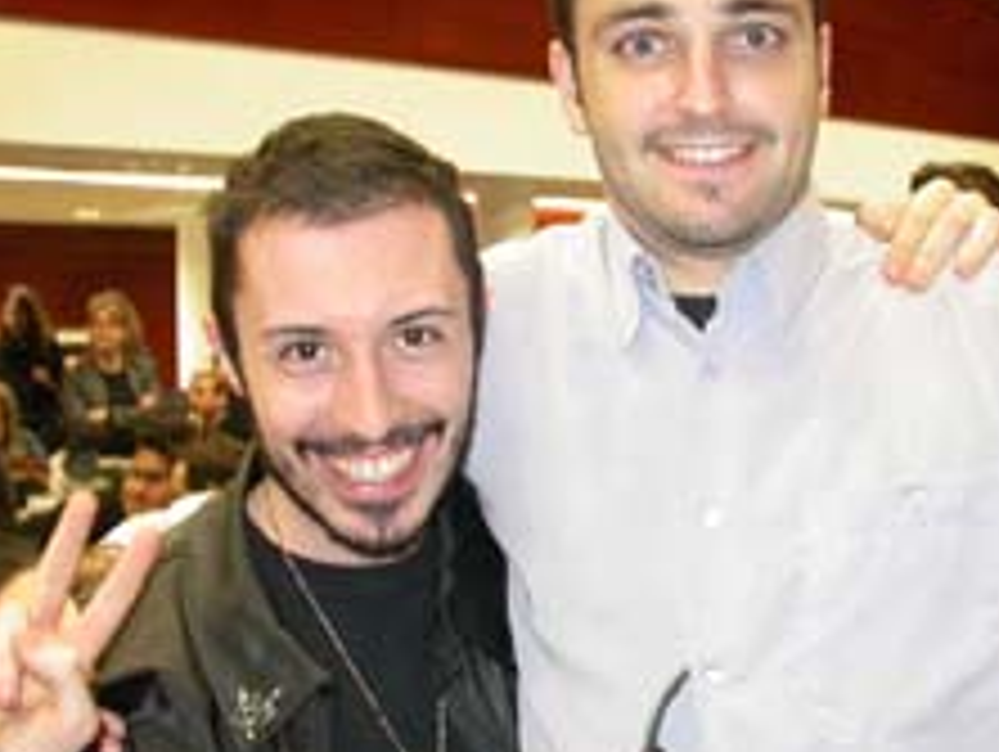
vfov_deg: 24.5
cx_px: 634
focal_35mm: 60
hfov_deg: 32.0
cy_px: 399
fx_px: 1733
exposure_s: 1/18.6
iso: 200
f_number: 2.6
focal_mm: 7.85
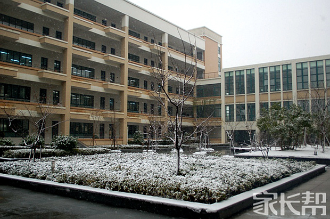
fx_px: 302
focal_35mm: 33
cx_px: 165
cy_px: 110
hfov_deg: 57.3
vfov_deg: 39.8
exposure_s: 1/320
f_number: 4
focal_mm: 22
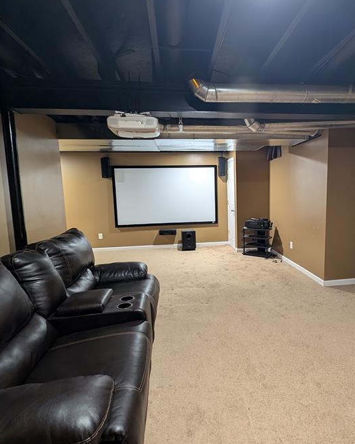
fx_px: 236
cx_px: 216
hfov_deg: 72.9
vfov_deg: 86.4
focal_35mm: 18
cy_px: 217
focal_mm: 2.23
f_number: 1.95
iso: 171
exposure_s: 1/24
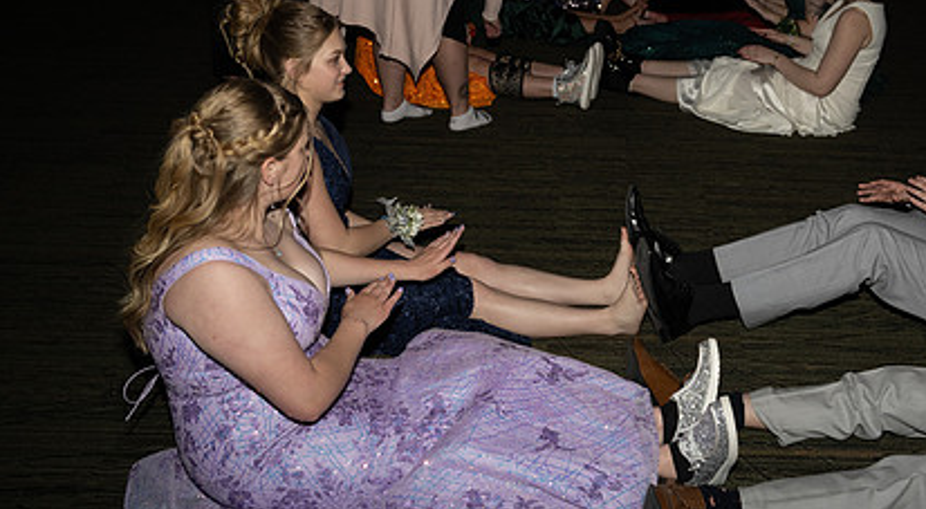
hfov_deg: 46.5
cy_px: 286
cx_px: 648
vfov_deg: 27.2
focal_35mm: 43
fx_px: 1050
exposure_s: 1/200
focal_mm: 24
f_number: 4
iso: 500
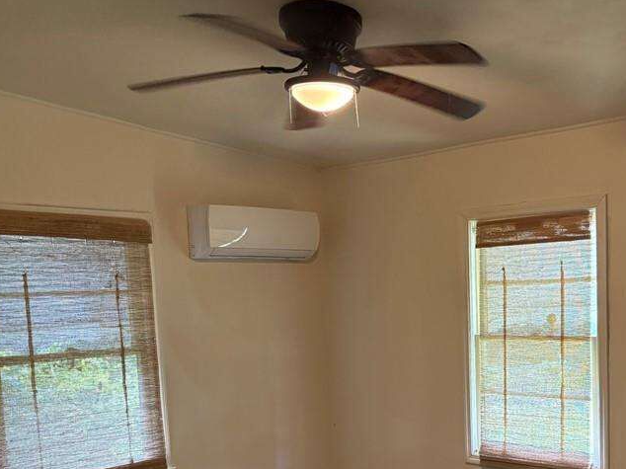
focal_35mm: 42
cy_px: 360
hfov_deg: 43.7
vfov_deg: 33.5
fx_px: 759
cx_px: 447
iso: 250
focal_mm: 5.96
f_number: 1.6
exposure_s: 1/60
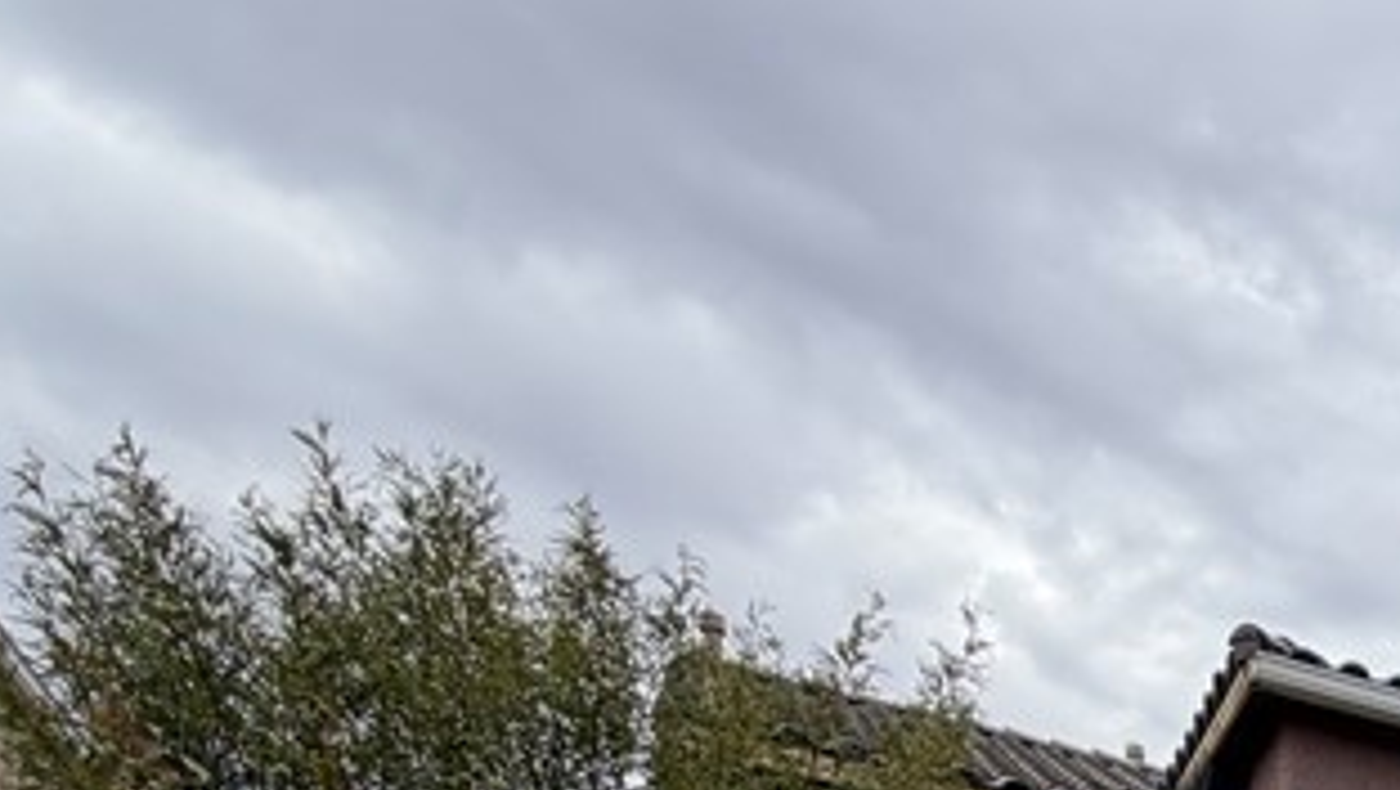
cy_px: 1643
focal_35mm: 50
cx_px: 1898
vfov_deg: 16.8
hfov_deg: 30.6
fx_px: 1857
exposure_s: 1/770
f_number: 2.2
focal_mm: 2.22
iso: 25
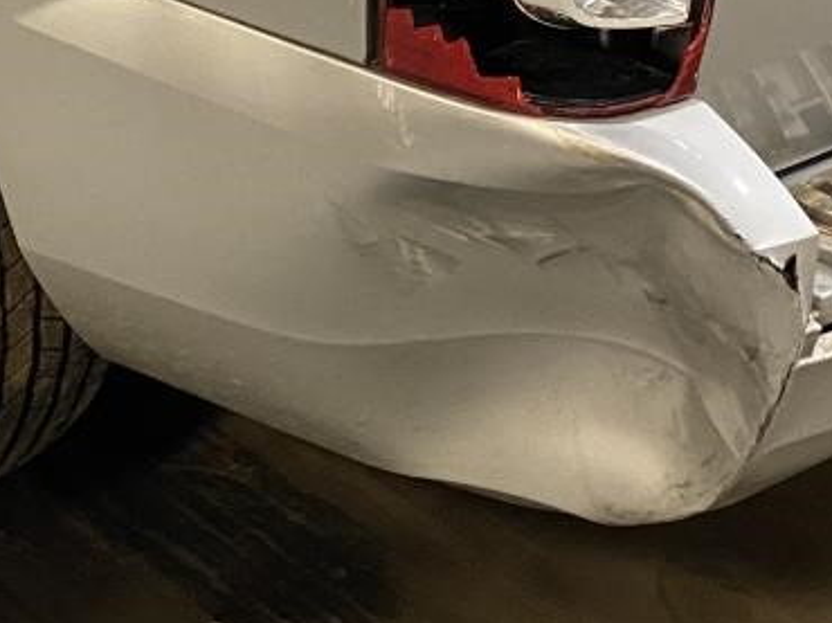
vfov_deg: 15.1
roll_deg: +0.6
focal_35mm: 90
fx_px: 2162
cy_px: -337
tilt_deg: -16.3
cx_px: -18
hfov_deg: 21.0
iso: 500
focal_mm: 4.25
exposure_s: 1/60
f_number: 1.8
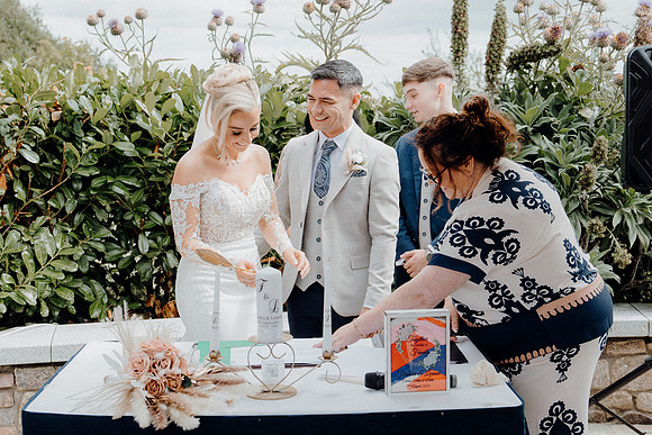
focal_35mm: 51
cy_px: 218
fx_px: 924
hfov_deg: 38.9
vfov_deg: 26.5
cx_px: 326
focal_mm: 34
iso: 125
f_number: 3.5
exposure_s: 1/400
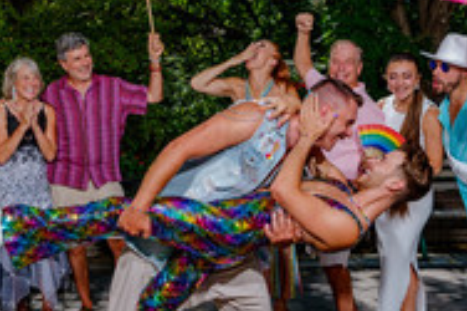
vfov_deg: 23.6
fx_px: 739
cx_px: 166
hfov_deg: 34.8
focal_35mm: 57
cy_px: 210
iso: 200
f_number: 8
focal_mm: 24
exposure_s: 1/320
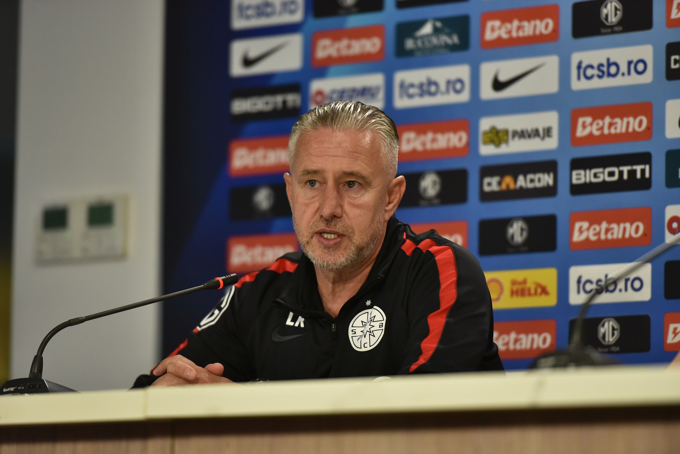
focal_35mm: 200
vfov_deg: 6.9
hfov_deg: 10.3
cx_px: 340
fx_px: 3779
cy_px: 227
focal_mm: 200
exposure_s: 1/1000
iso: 2000
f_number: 3.2
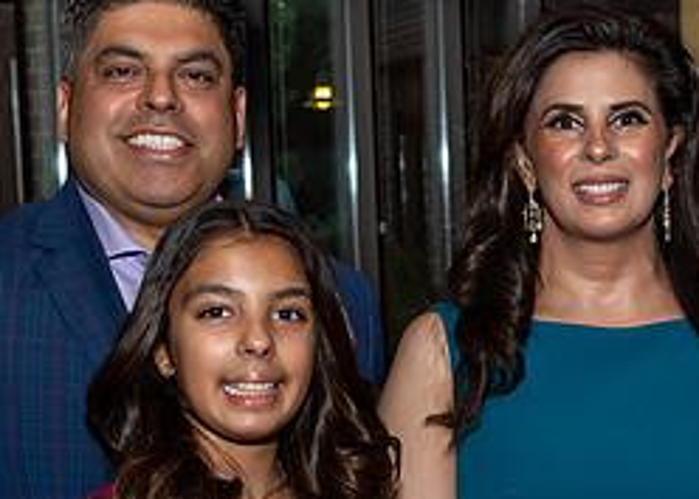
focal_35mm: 125
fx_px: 2481
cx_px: 431
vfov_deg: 11.4
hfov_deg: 16.0
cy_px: 426
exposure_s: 1/250
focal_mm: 34
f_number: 6.3
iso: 400
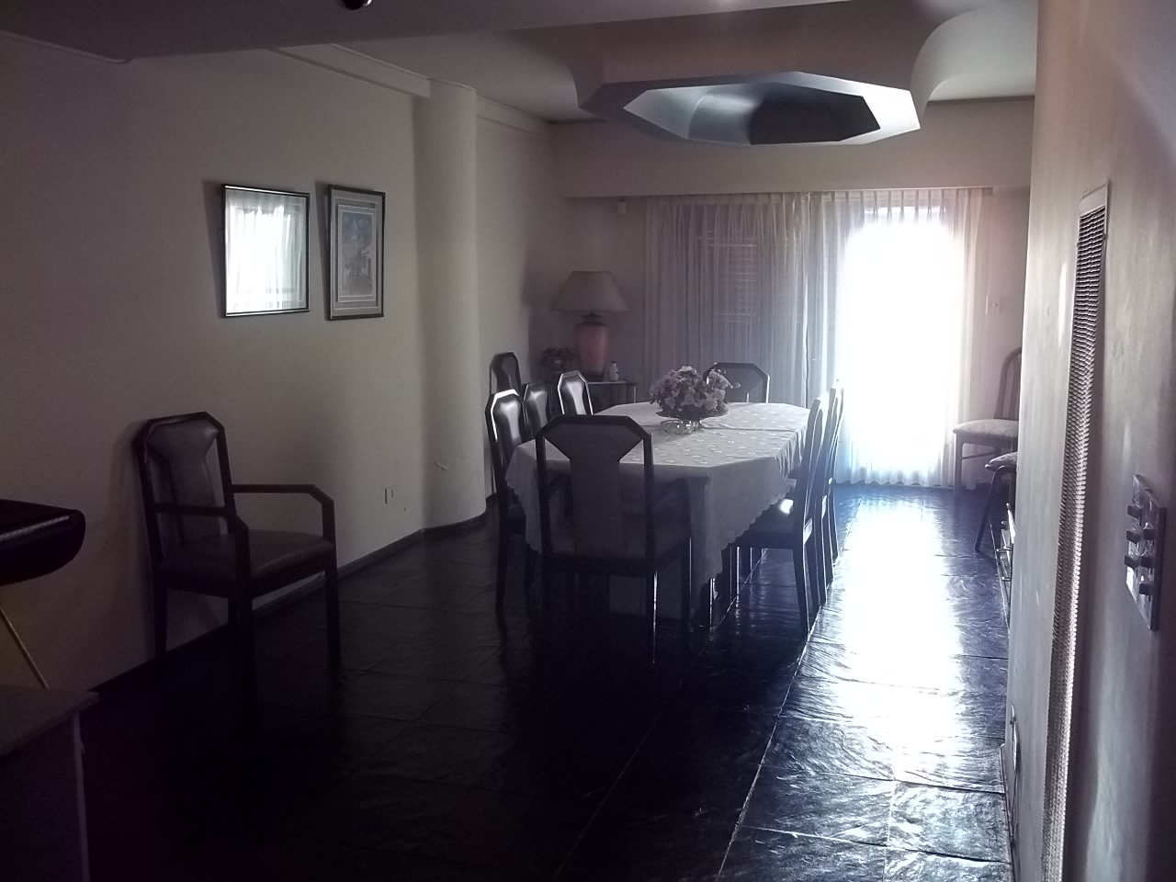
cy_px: 441
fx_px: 1087
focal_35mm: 32
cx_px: 588
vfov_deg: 44.2
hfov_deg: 56.8
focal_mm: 5.7
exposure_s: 1/20
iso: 160
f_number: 2.9
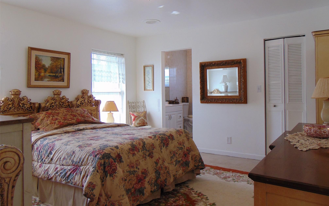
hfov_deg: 68.4
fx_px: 242
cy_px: 90
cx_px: 167
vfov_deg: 45.9
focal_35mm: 27
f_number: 3
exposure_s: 1/60
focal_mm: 4.5
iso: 80
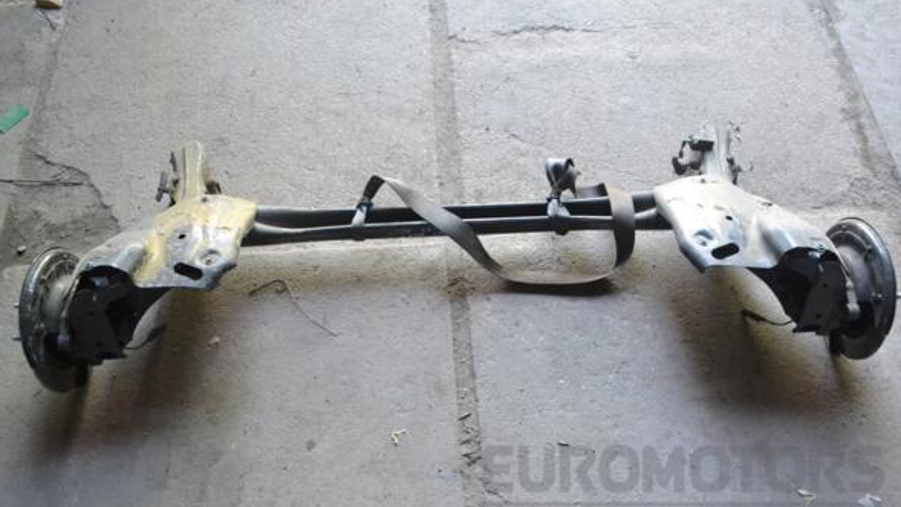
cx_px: 454
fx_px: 764
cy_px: 265
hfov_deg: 61.0
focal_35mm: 32
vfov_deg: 36.6
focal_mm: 20
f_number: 5.6
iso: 3200
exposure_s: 1/125
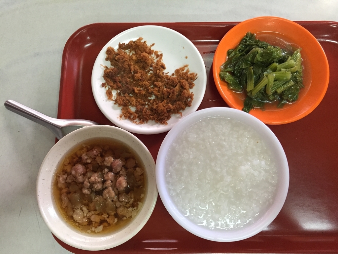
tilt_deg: -78.9
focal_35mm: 29
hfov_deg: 61.7
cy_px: 127
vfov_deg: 48.2
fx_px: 283
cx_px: 169
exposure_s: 1/30
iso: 160
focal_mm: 4.15
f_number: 2.2
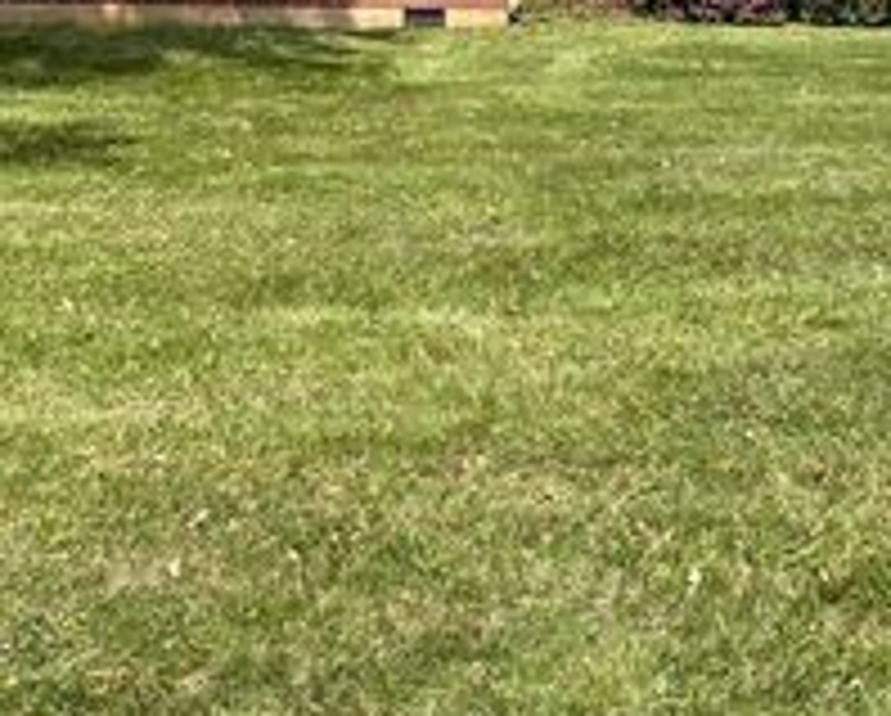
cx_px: 513
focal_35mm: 64
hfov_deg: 29.5
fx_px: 1690
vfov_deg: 22.7
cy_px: -52
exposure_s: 1/2257
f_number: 1.6
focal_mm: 4.2
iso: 32
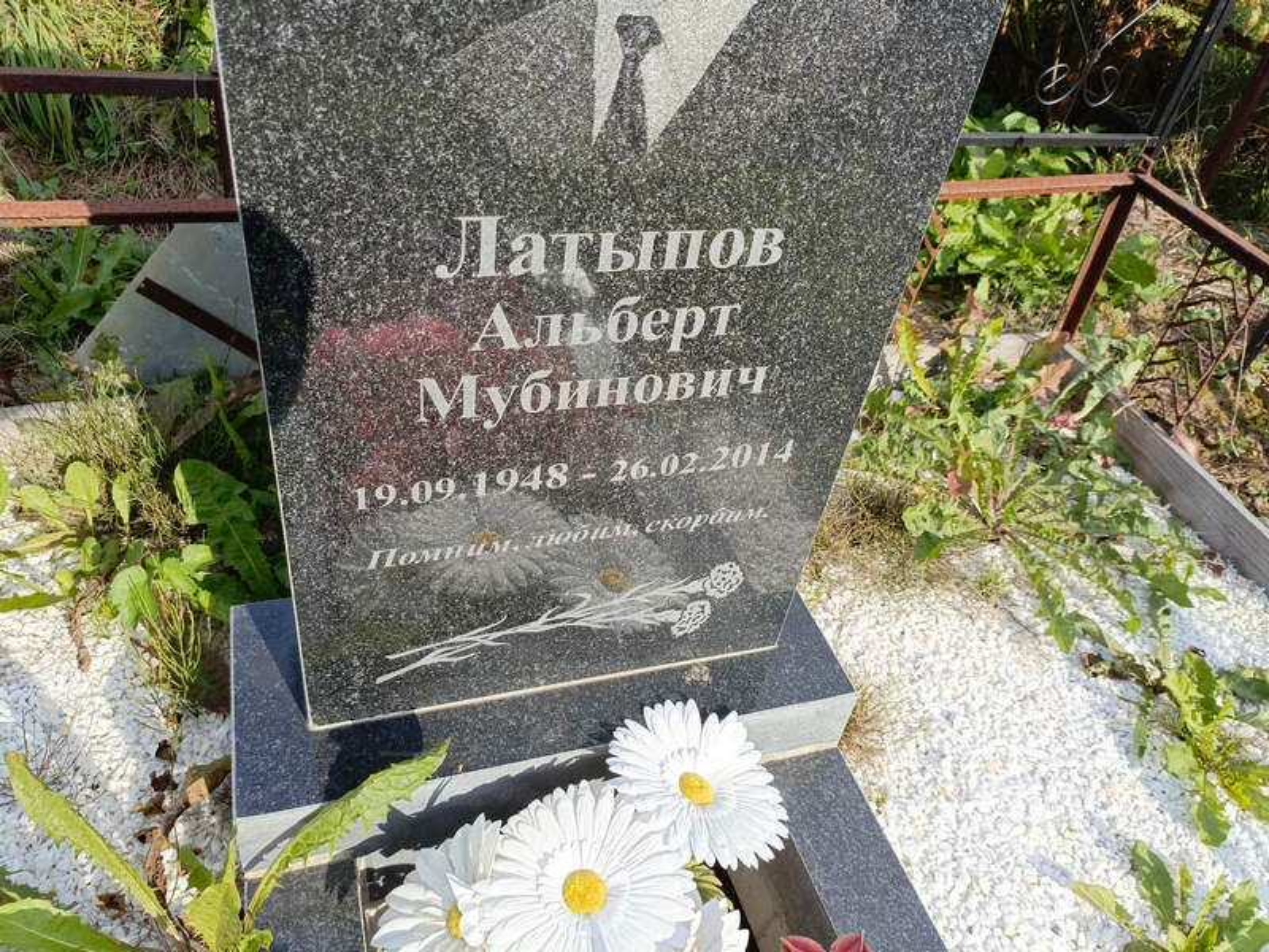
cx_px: 634
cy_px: 476
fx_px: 916
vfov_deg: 54.9
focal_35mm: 25
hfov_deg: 69.4
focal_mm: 4.76
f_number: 1.69
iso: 115
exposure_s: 1/1149
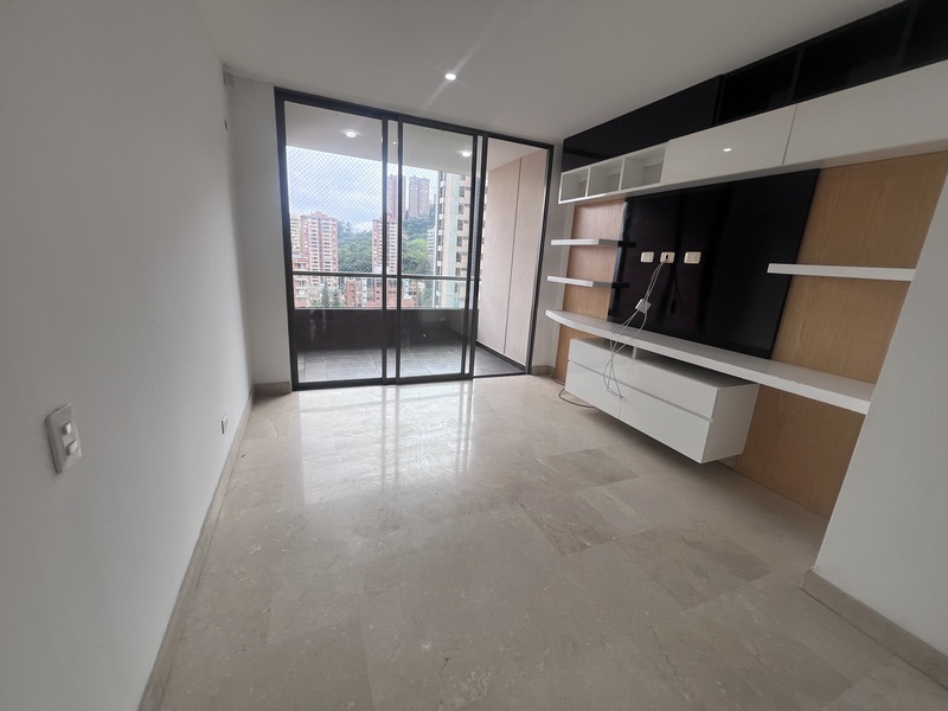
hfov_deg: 106.2
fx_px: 356
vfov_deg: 89.9
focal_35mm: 13
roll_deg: -3.3
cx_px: 474
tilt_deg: -16.1
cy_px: 356
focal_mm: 1.57
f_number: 1.8
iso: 32
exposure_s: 1/237
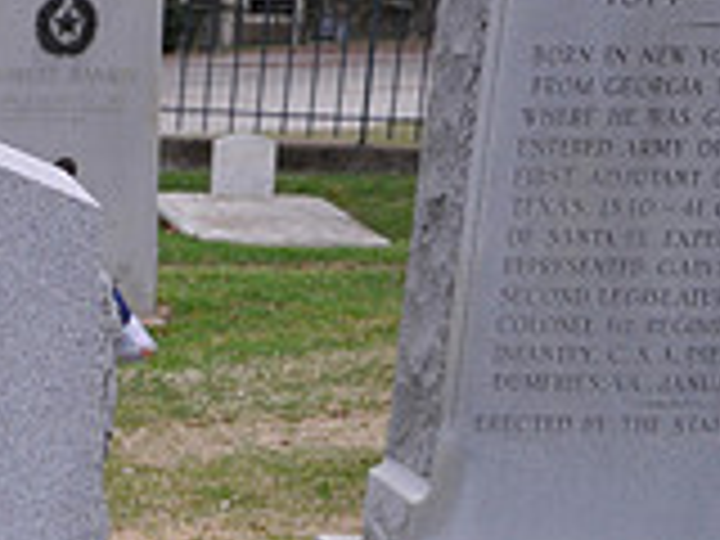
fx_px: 2829
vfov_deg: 10.6
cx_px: -338
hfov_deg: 13.7
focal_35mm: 136
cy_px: 790
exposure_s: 1/125
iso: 320
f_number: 5.6
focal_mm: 26
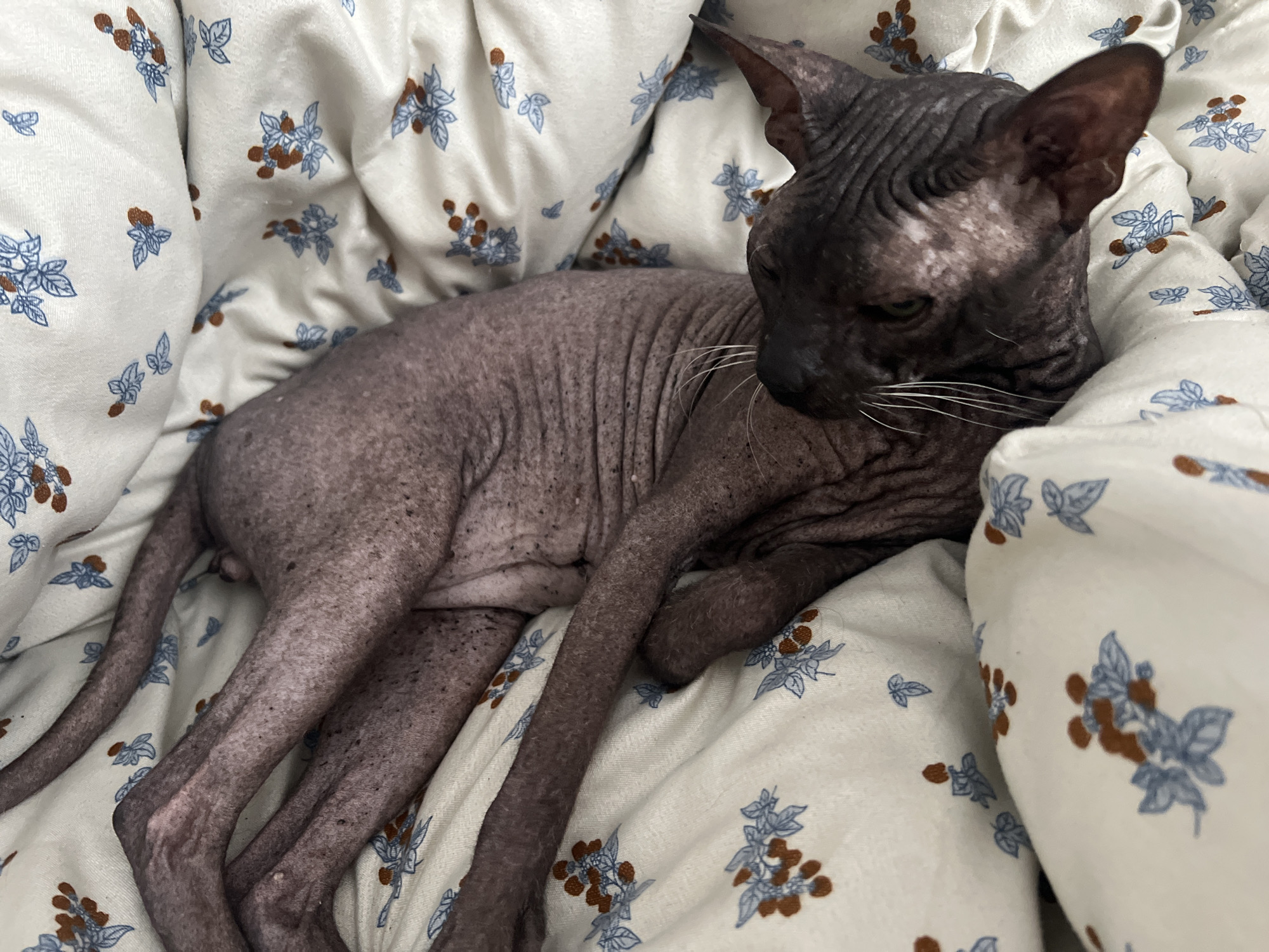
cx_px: 634
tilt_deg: -41.4
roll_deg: +21.7
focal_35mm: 26
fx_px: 953
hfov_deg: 67.3
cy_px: 476
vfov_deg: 53.1
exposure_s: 1/48
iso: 500
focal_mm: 5.7
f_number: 1.5
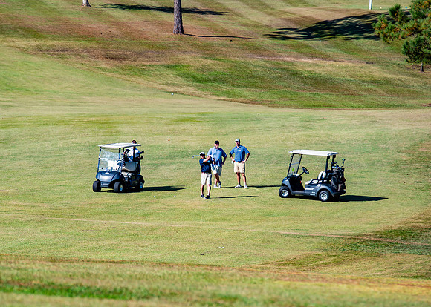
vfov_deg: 4.8
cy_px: 184
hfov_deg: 6.7
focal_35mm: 300
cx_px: 178
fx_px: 3670
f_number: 4
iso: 100
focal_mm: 200
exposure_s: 1/640
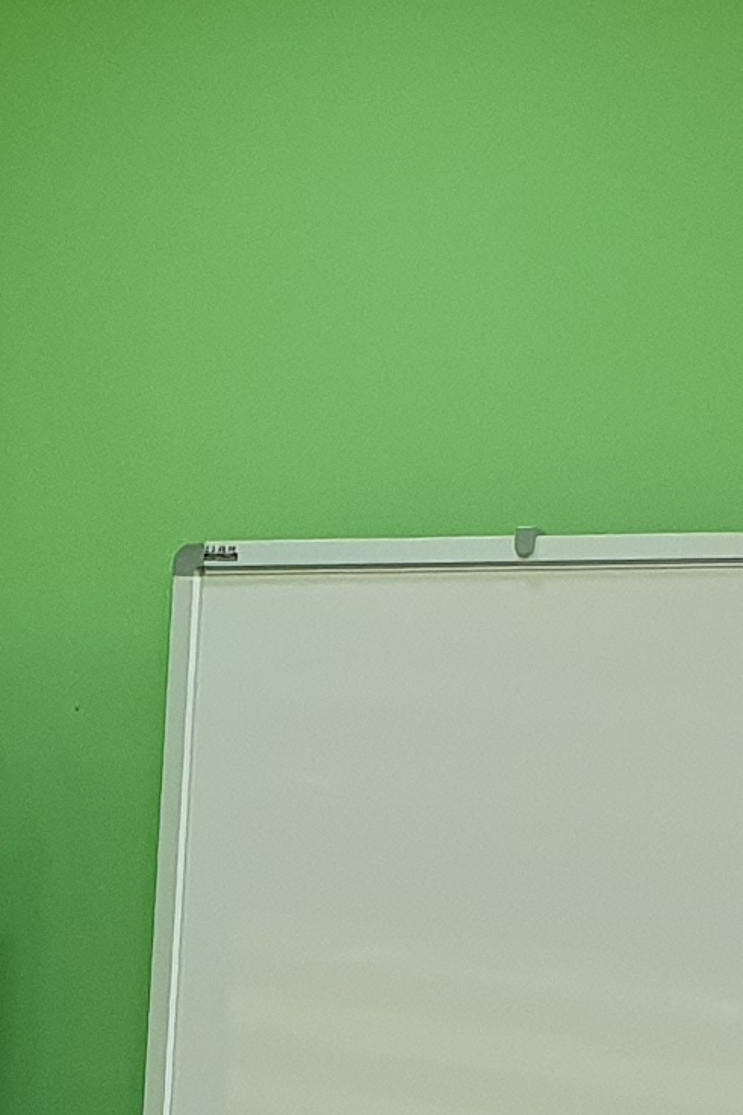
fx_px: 4584
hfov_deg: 9.2
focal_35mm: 148
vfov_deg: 13.1
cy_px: 1688
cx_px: -9
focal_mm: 4.32
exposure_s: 1/120
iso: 100
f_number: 2.4
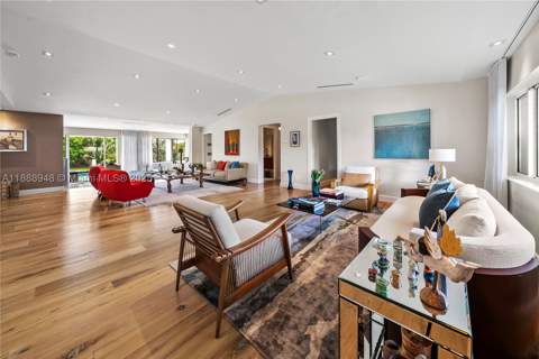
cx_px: 270
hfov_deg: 112.6
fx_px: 180
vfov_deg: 90.0
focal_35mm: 12
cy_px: 180
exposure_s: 1/8
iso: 400
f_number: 8
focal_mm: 12
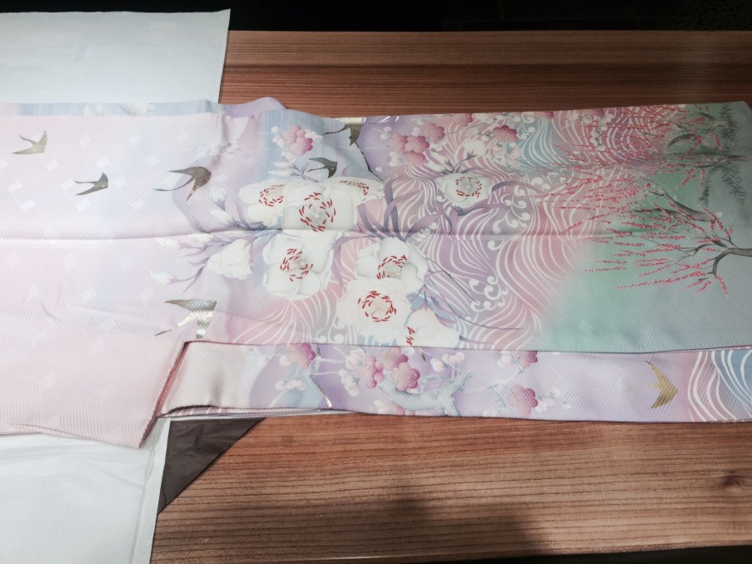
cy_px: 282
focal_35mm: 29
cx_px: 376
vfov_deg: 48.2
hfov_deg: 61.7
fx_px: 630
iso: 40
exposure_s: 1/60
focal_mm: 4.15
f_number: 2.2
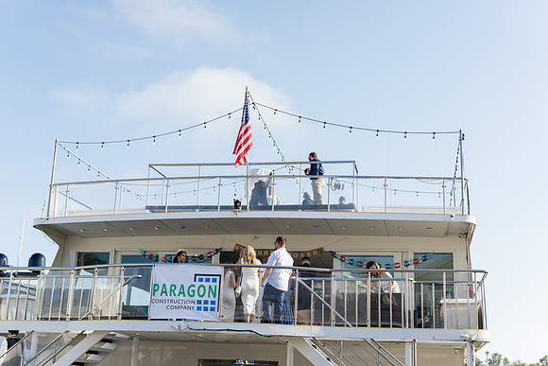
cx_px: 274
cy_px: 183
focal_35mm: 50
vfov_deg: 27.0
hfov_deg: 39.6
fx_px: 761
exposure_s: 1/2000
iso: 80
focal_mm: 50
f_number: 2
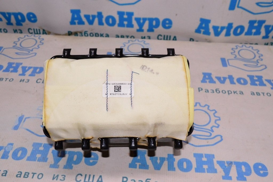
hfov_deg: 53.2
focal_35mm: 36
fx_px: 273
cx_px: 136
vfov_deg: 36.8
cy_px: 91
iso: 1600
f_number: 8
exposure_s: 1/160
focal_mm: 24
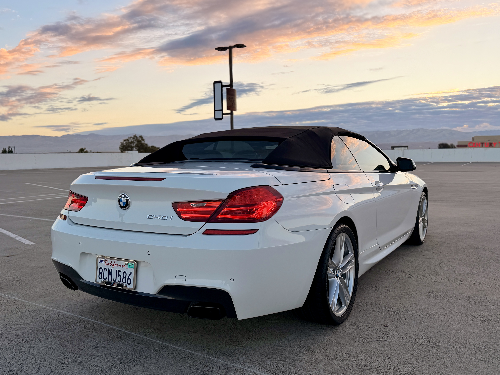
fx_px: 347
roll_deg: +0.8
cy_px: 188
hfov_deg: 71.6
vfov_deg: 56.8
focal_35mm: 24
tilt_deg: -6.2
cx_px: 250
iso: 80
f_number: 1.78
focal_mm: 6.76
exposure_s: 1/683
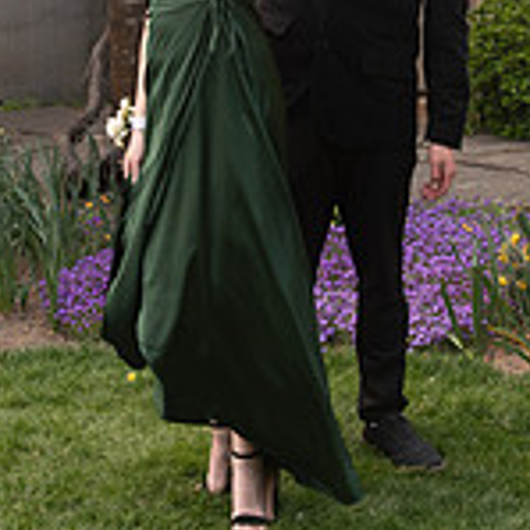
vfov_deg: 14.6
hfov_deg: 14.8
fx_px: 2044
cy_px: 53
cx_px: 217
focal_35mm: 118
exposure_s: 1/125
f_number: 5.6
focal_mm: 46
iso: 500
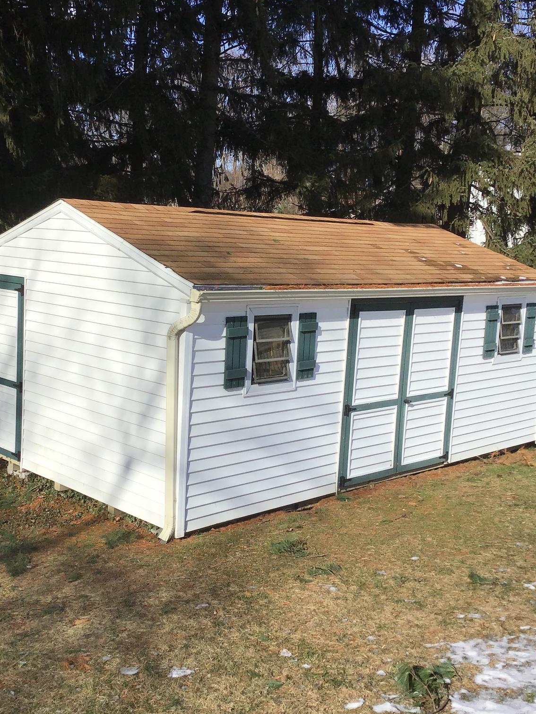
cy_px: 353
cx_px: 212
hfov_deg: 34.2
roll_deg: -1.8
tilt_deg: -8.9
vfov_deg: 44.8
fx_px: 867
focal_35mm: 42
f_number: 2.4
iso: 25
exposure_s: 1/2331
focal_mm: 3.3
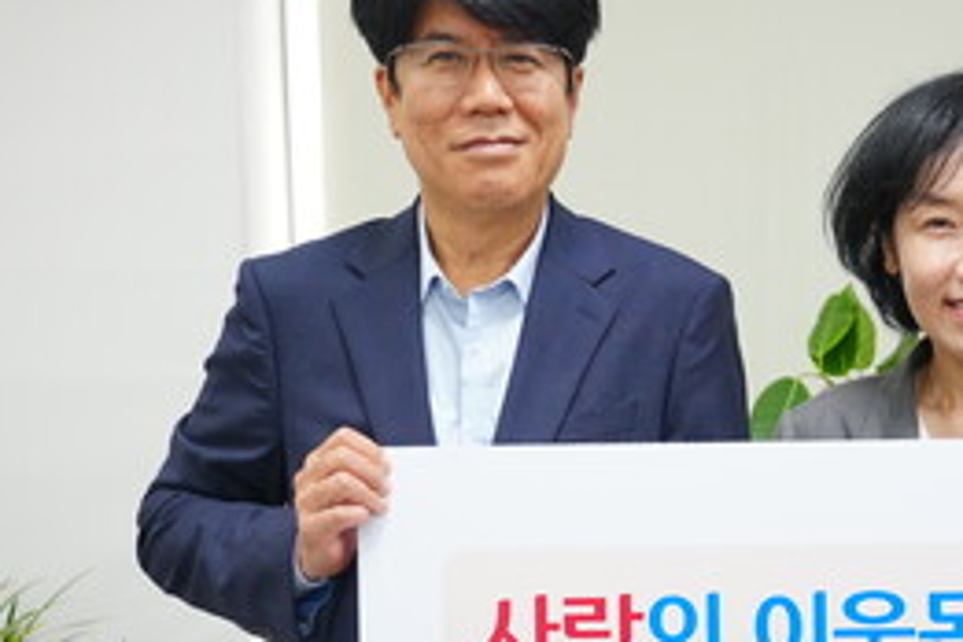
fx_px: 1846
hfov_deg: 28.9
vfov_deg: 19.5
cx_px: 708
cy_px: 535
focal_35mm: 69
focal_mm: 30
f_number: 4
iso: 2000
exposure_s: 1/250
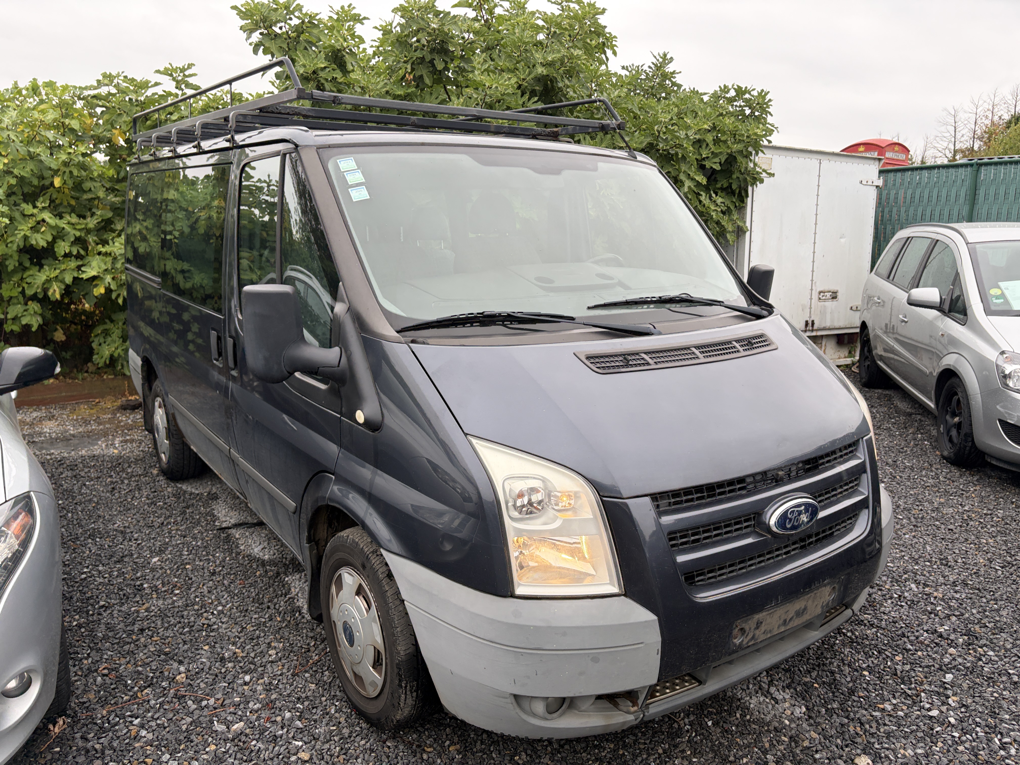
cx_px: 510
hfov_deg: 67.3
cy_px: 382
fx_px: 766
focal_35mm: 26
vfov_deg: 53.1
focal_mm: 5.96
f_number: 1.6
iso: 50
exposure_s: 1/450
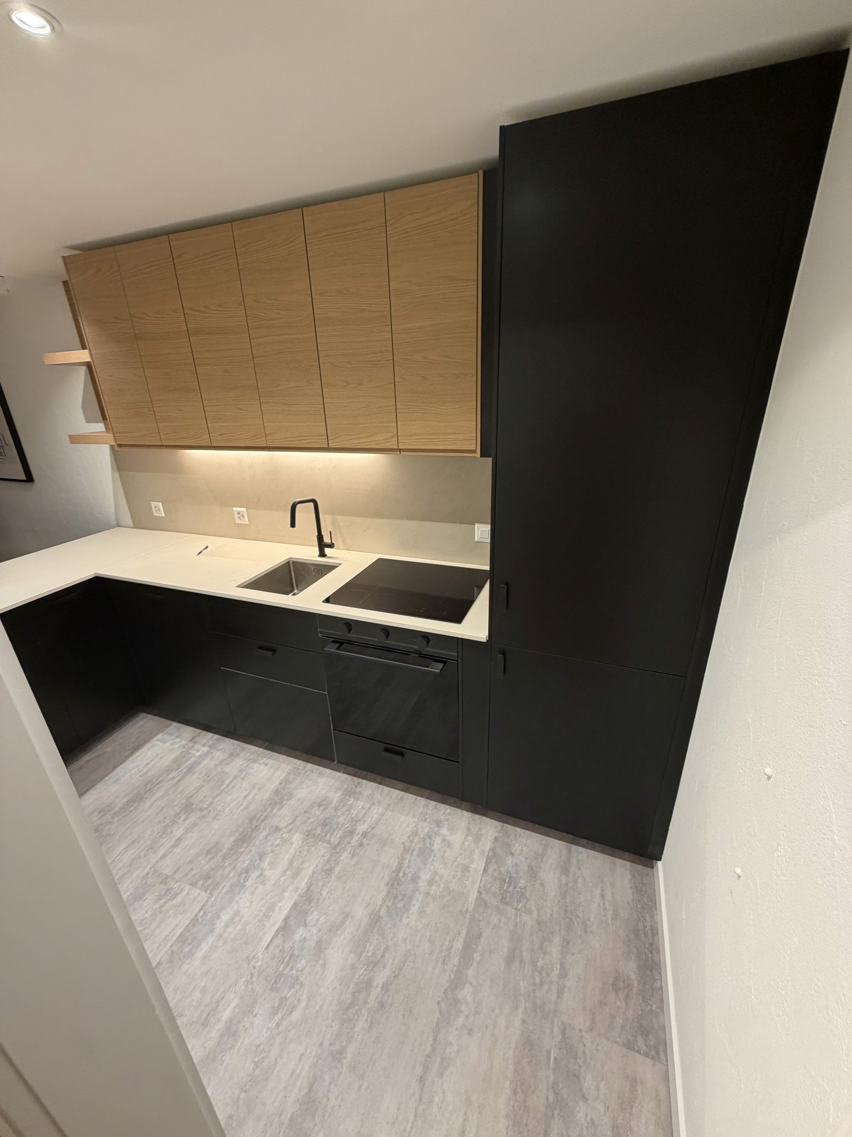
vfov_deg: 102.1
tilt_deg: -20.8
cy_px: 568
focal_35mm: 14
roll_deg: +2.1
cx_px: 426
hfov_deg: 85.7
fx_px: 459
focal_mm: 2.22
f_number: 2.2
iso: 200
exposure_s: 1/50
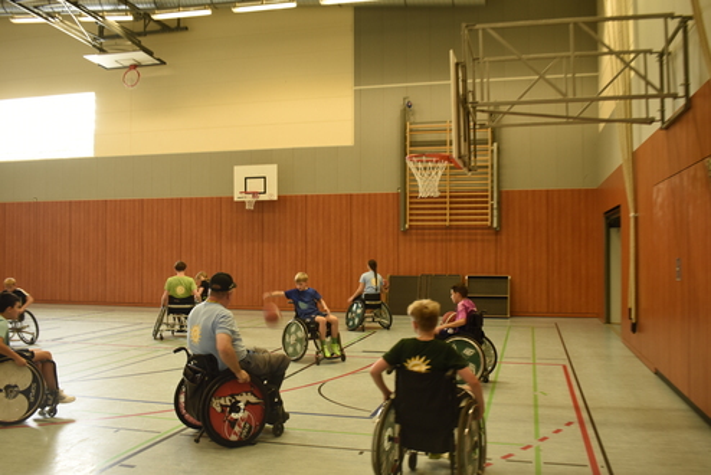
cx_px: 356
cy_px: 238
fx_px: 593
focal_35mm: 30
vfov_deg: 43.7
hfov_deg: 61.9
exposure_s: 1/30
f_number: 5
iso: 400
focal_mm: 20
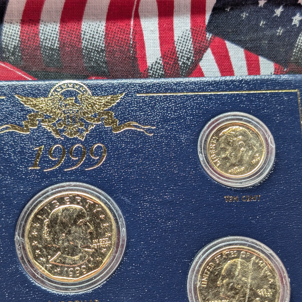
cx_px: 152
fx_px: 572
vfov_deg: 29.5
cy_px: 170
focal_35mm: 58
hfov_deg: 29.6
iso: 102
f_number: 1.68
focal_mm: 6.9
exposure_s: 1/63.7
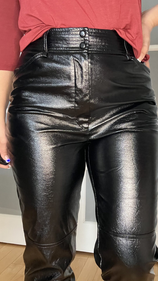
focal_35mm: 33
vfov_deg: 59.5
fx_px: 246
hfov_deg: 35.4
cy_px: 140
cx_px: 100
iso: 500
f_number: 2.2
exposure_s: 1/30
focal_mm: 2.71
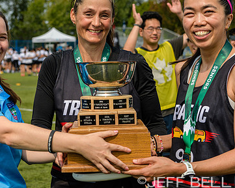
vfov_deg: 18.5
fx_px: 577
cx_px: 94
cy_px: 83
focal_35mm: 83
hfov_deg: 23.0
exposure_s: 1/800
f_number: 5.6
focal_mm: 55
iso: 125
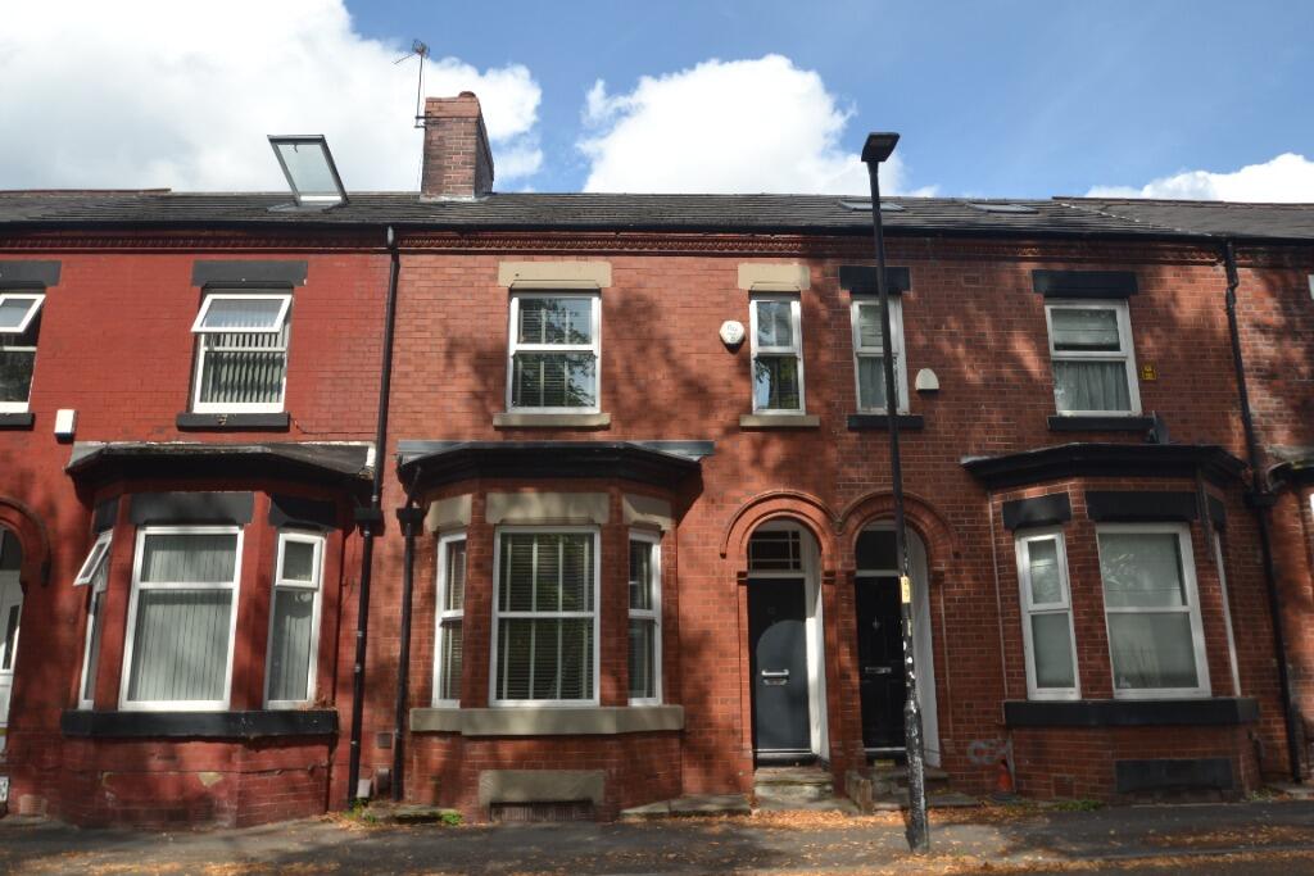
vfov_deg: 59.5
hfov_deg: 81.2
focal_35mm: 21
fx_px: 767
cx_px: 657
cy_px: 438
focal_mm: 14
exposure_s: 1/200
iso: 100
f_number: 7.1
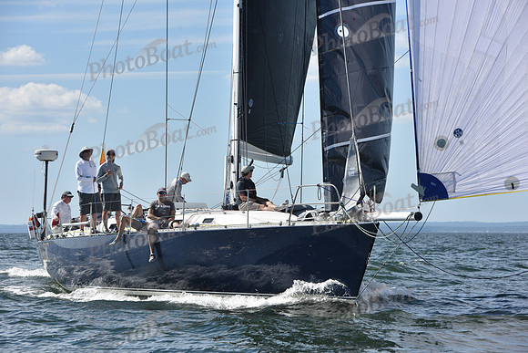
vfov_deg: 10.2
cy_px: 176
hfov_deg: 15.2
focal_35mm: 135
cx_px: 264
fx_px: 1980
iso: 320
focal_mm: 135
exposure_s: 1/1250
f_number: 9
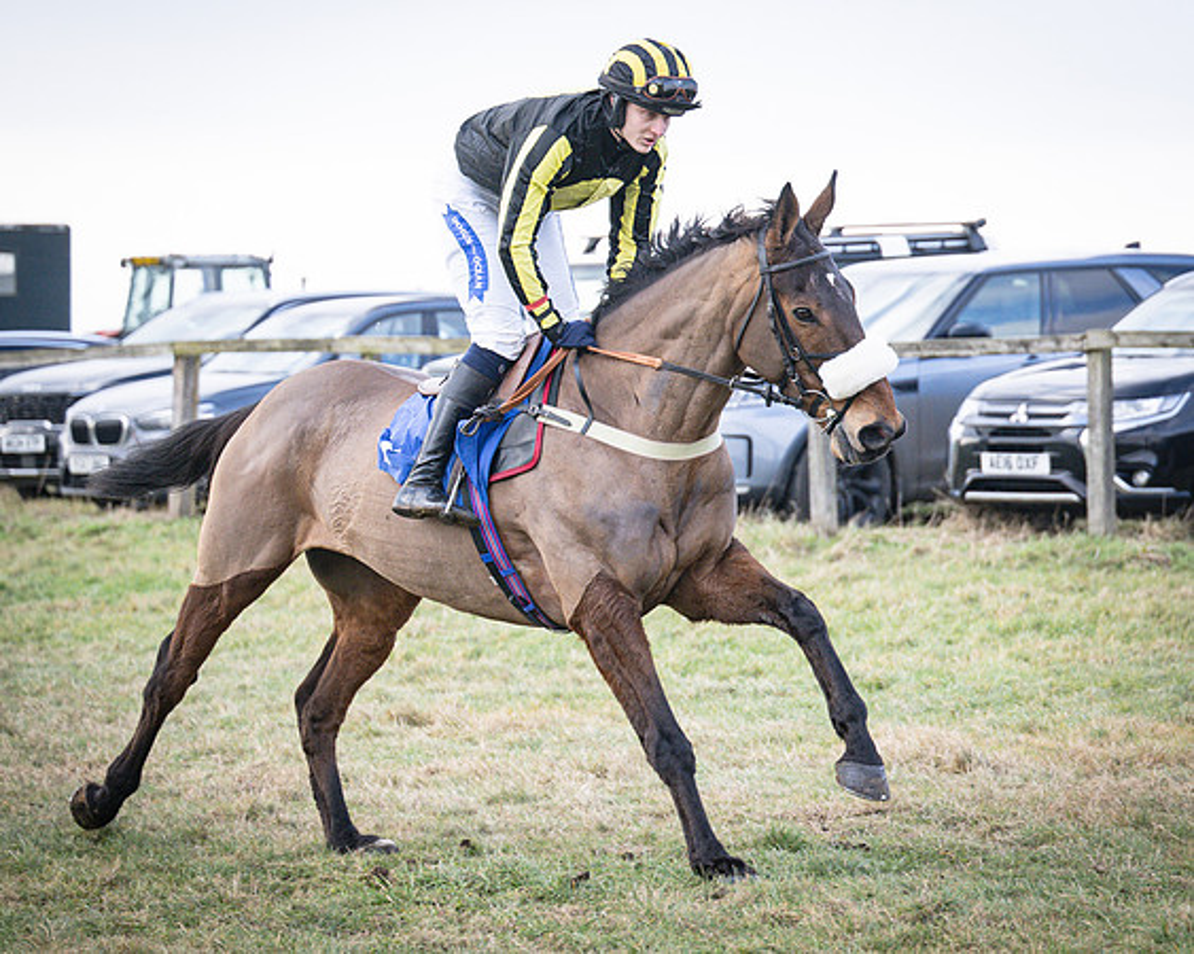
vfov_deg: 9.4
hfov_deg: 11.7
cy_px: 436
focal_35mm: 164
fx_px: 5805
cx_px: 807
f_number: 2.8
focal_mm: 80
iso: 400
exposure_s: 1/1600
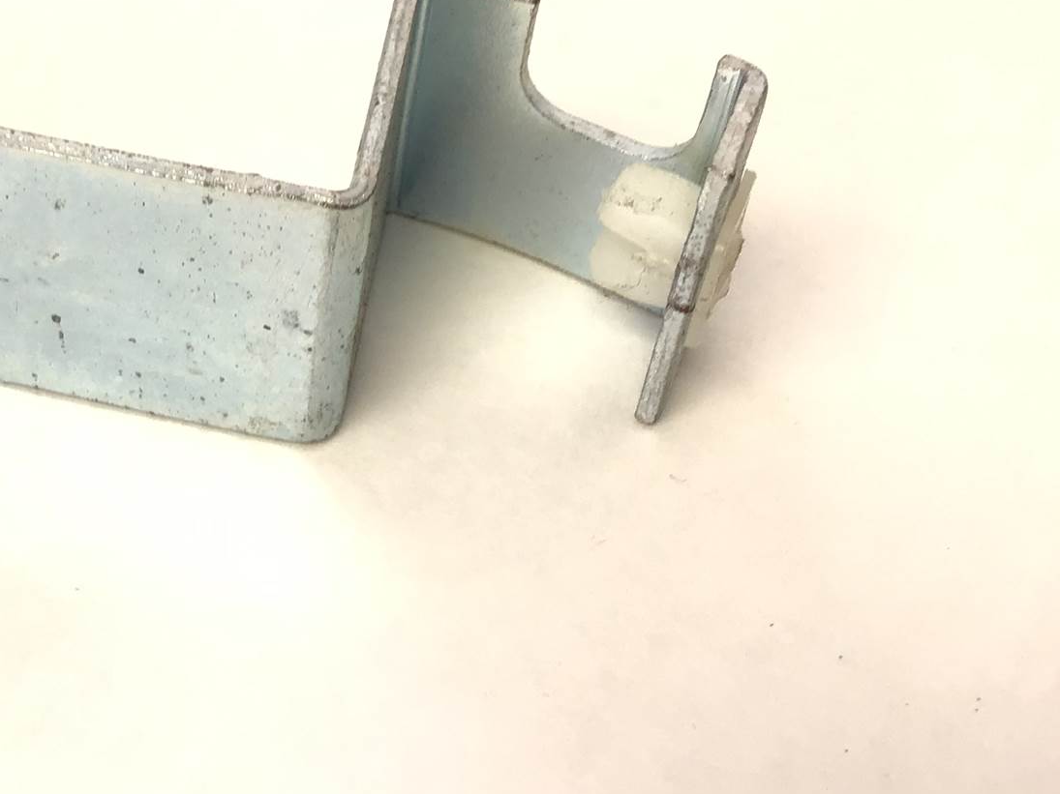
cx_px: 97
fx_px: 1868
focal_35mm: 61
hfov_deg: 30.2
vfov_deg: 23.7
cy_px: 155
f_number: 2.4
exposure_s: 1/50
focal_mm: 3.3
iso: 25
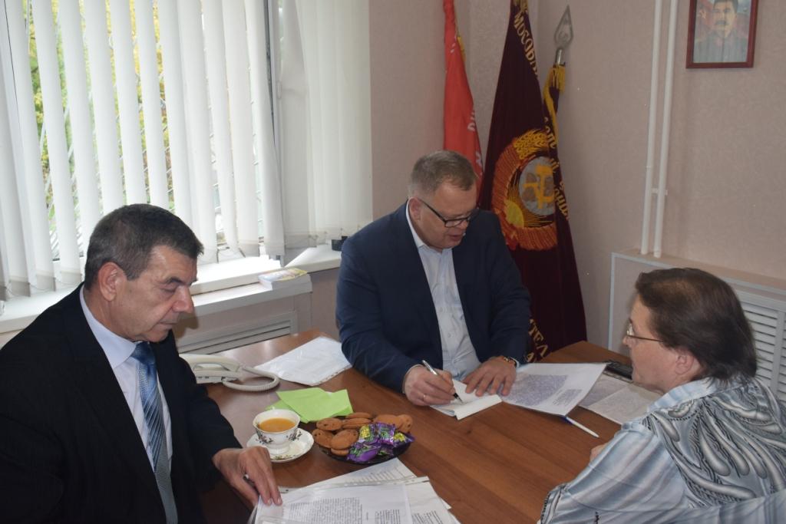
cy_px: 262
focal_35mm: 27
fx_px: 590
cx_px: 393
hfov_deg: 67.4
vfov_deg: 47.9
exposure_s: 1/125
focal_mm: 18
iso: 800
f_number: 5.6
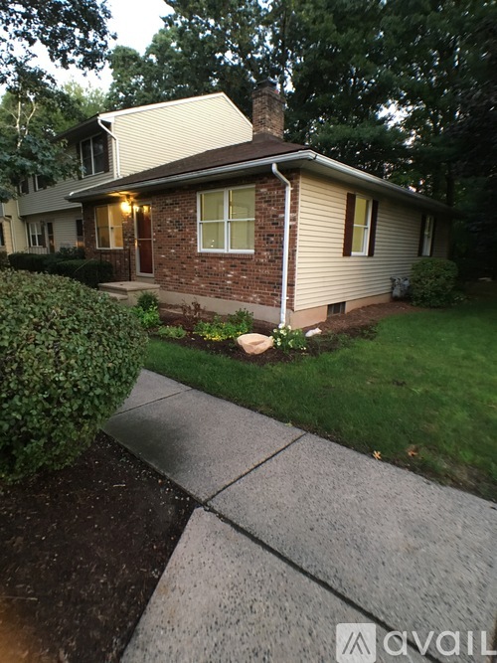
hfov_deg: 48.2
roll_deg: -1.6
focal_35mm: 29
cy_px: 332
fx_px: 555
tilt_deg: -13.3
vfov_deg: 61.7
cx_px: 248
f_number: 2.2
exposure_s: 1/17
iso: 200
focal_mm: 4.15
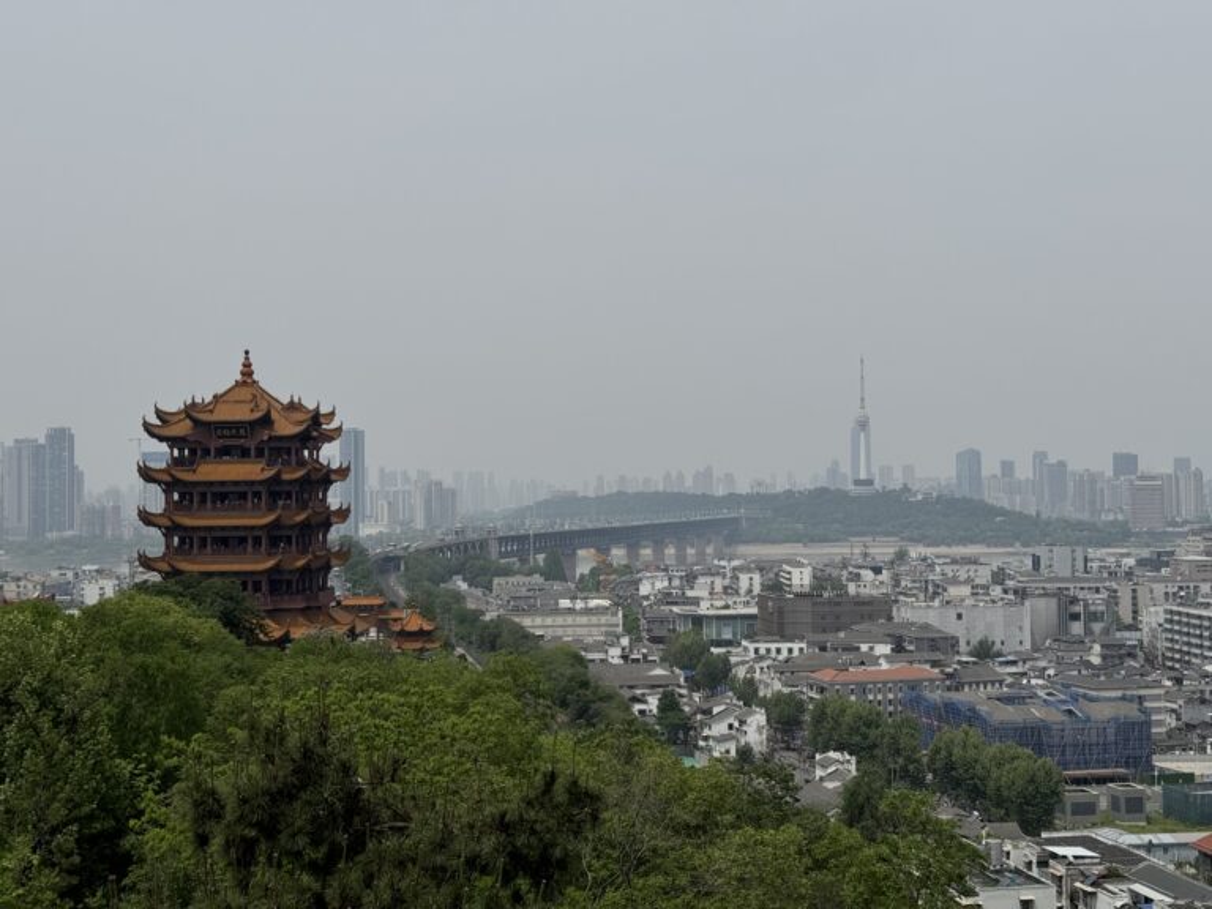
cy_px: 454
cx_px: 606
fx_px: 1681
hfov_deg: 39.7
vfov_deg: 30.3
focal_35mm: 48
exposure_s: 1/9009
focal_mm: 6.76
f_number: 1.78
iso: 64
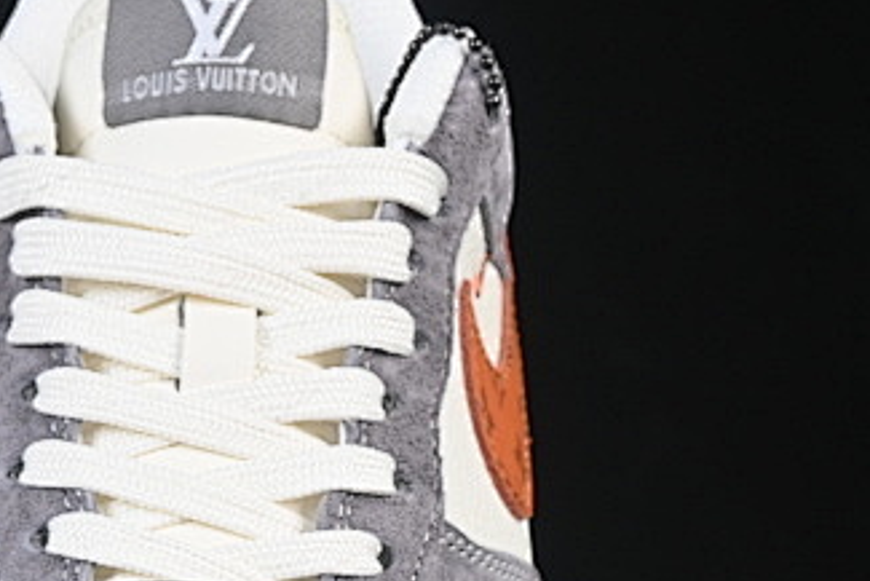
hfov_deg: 8.2
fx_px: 6020
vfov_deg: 5.5
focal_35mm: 249
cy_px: 723
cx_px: -142
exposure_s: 1/80
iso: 160
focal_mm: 50
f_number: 7.1
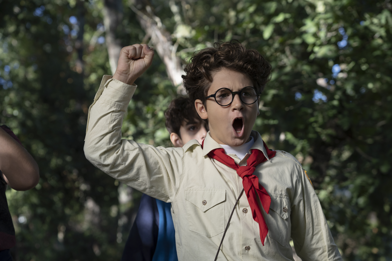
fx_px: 882
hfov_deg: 25.1
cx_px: 196
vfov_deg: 16.9
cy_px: 130
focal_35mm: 81
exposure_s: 1/1250
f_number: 5
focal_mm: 81
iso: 1000
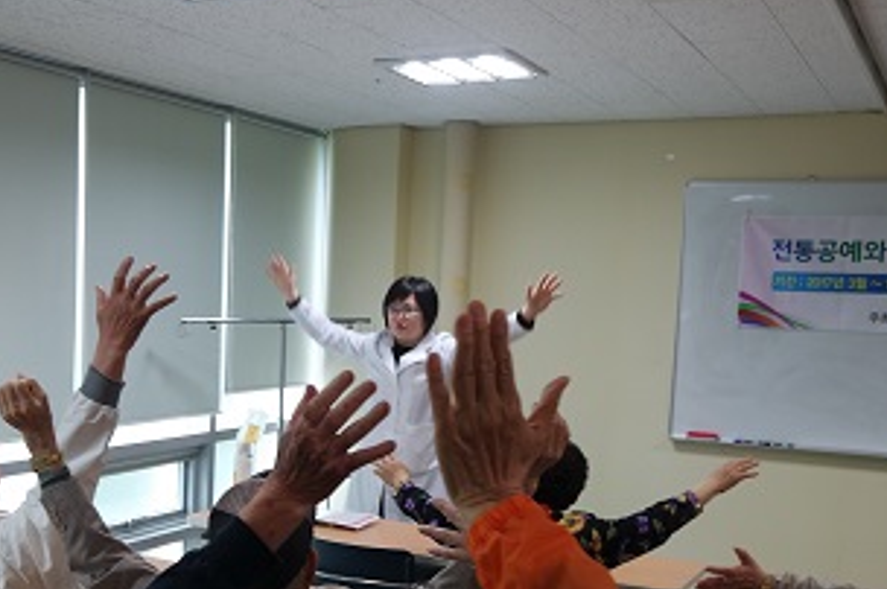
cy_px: 432
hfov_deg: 41.2
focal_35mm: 46
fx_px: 1132
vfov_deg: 28.8
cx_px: 194
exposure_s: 1/50
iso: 200
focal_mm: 16
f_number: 3.5
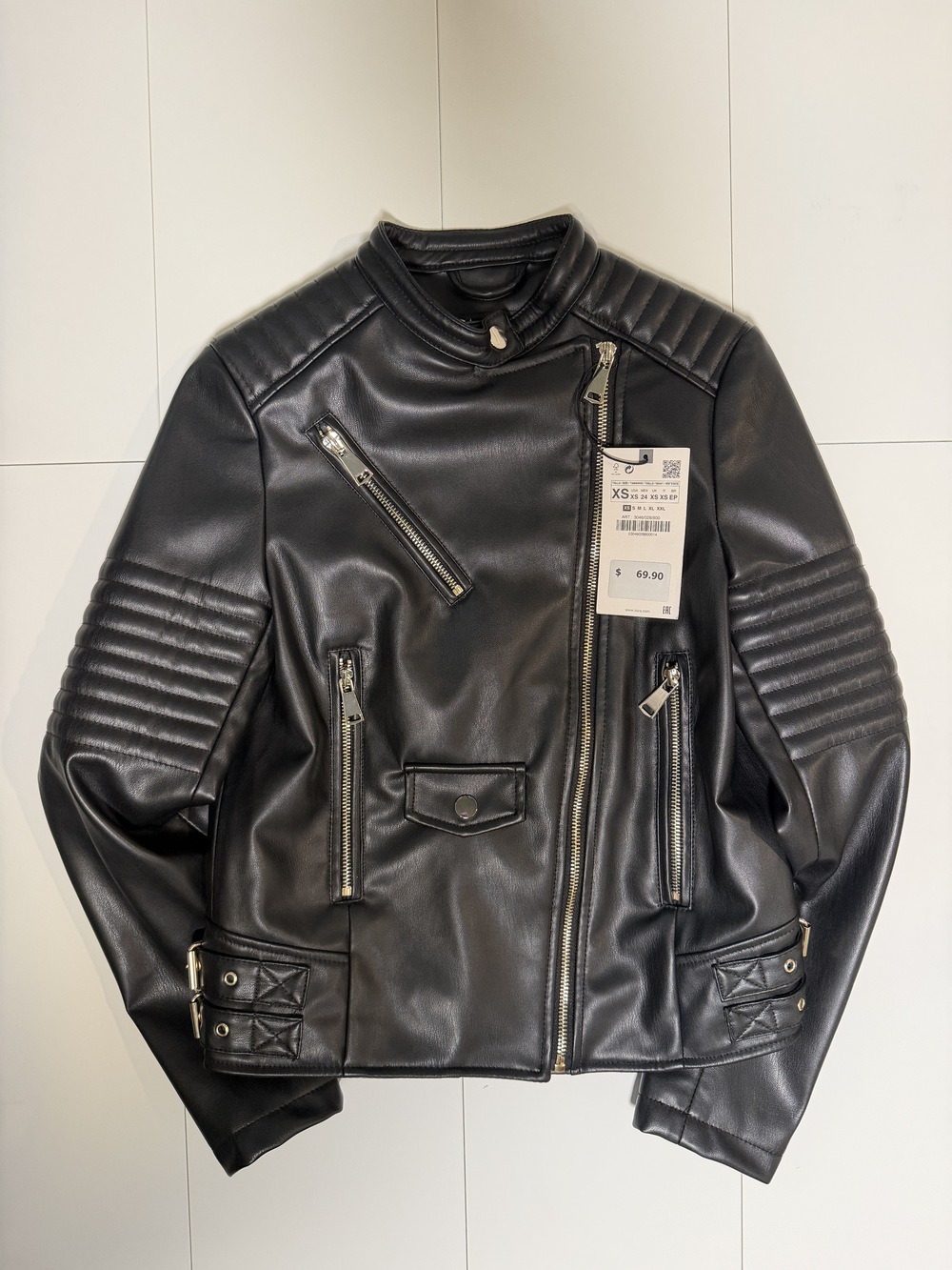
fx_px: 880
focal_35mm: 24
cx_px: 476
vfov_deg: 71.6
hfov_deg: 56.8
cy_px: 635
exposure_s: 1/60
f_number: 1.78
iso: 320
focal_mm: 6.76
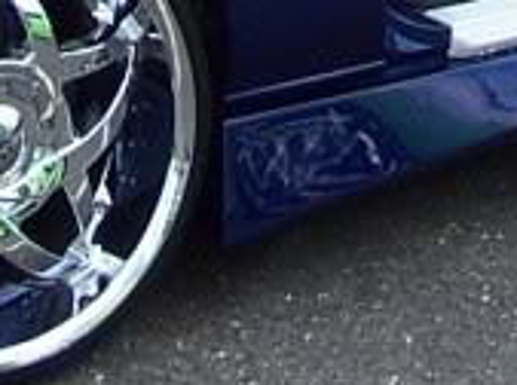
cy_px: -636
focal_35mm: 243
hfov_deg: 8.2
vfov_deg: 5.8
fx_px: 3622
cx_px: 358
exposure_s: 1/350
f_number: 2.8
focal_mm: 6.7
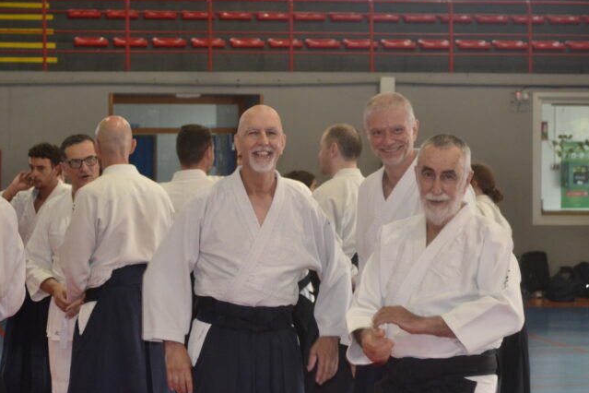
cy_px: 185
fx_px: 2045
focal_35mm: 125
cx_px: 219
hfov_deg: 16.4
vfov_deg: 11.0
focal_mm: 52
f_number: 5.6
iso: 800
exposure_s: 1/60
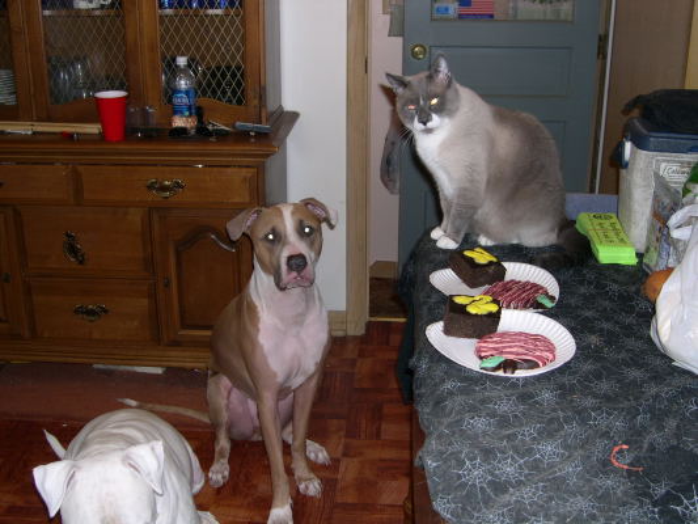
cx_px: 349
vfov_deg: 34.4
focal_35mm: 42
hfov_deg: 44.8
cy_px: 262
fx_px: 847
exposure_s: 1/60
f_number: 2.9
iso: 100
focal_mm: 9
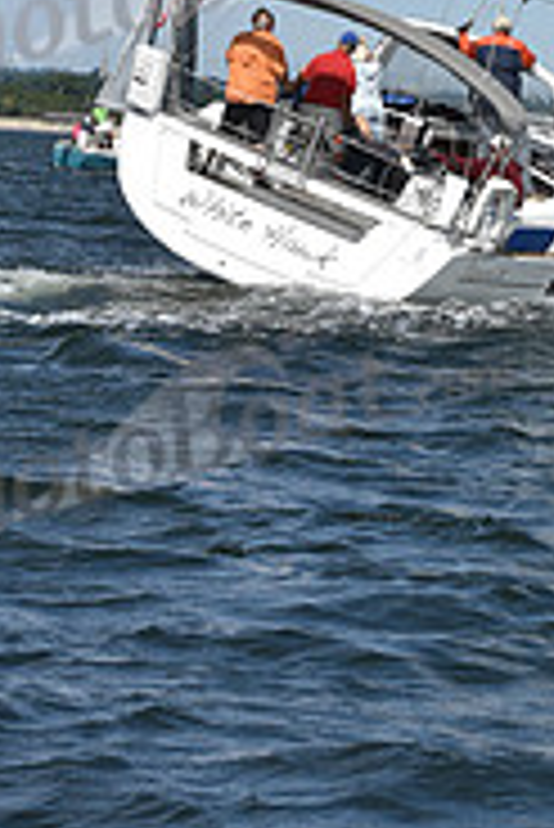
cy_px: -315
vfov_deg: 9.1
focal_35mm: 221
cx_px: 750
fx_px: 5091
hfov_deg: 6.2
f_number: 11
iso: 320
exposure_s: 1/1000
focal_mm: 70
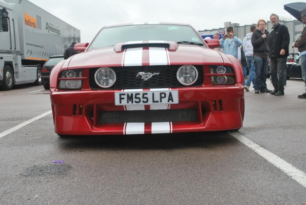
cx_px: 153
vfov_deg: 34.3
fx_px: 332
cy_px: 102
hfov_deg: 49.5
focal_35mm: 39
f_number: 5.6
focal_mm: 26
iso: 180
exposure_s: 1/125
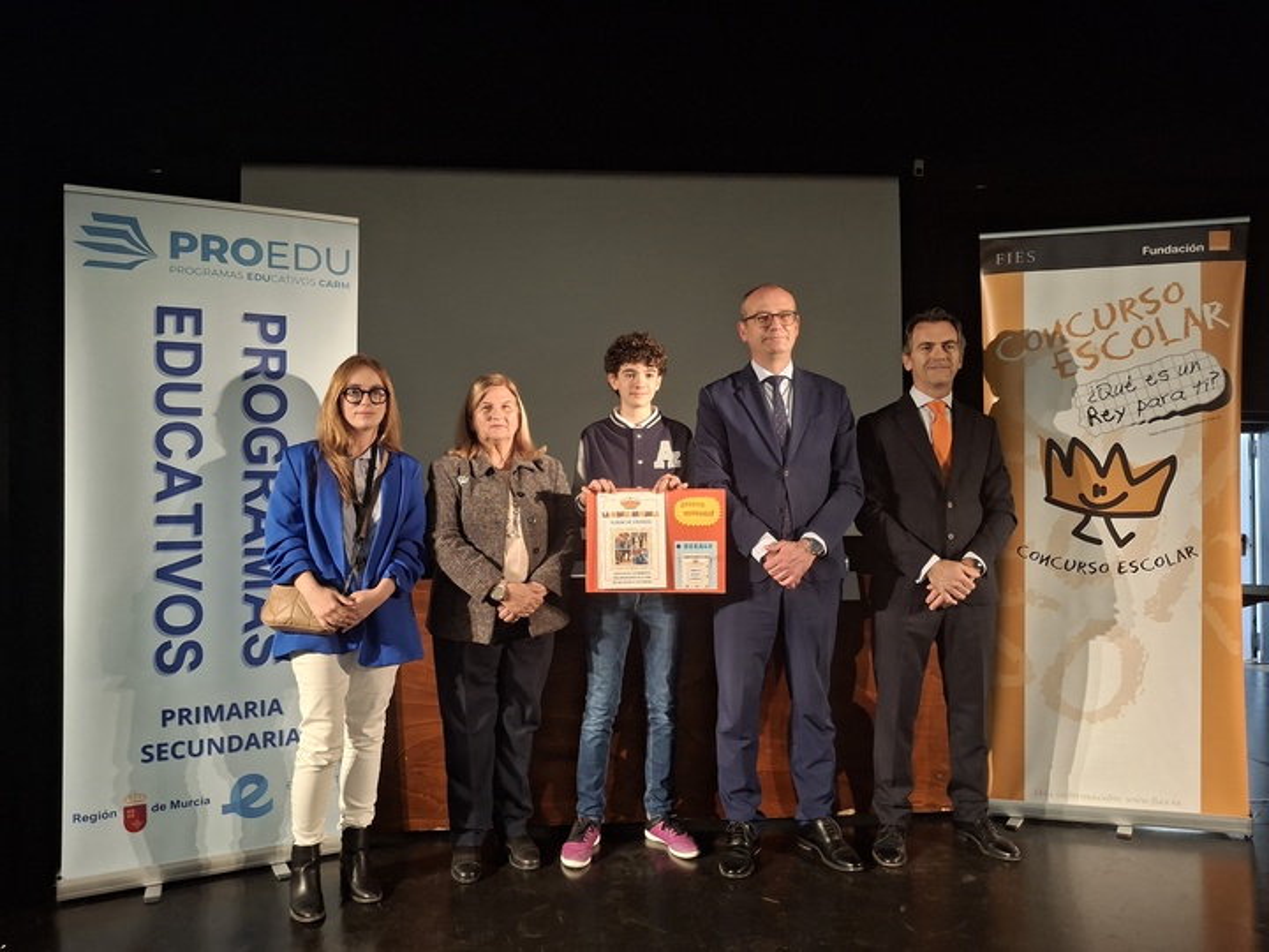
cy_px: 476
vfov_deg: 54.9
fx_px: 916
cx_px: 634
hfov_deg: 69.4
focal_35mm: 25
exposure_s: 1/50
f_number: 1.8
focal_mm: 4.69
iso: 250
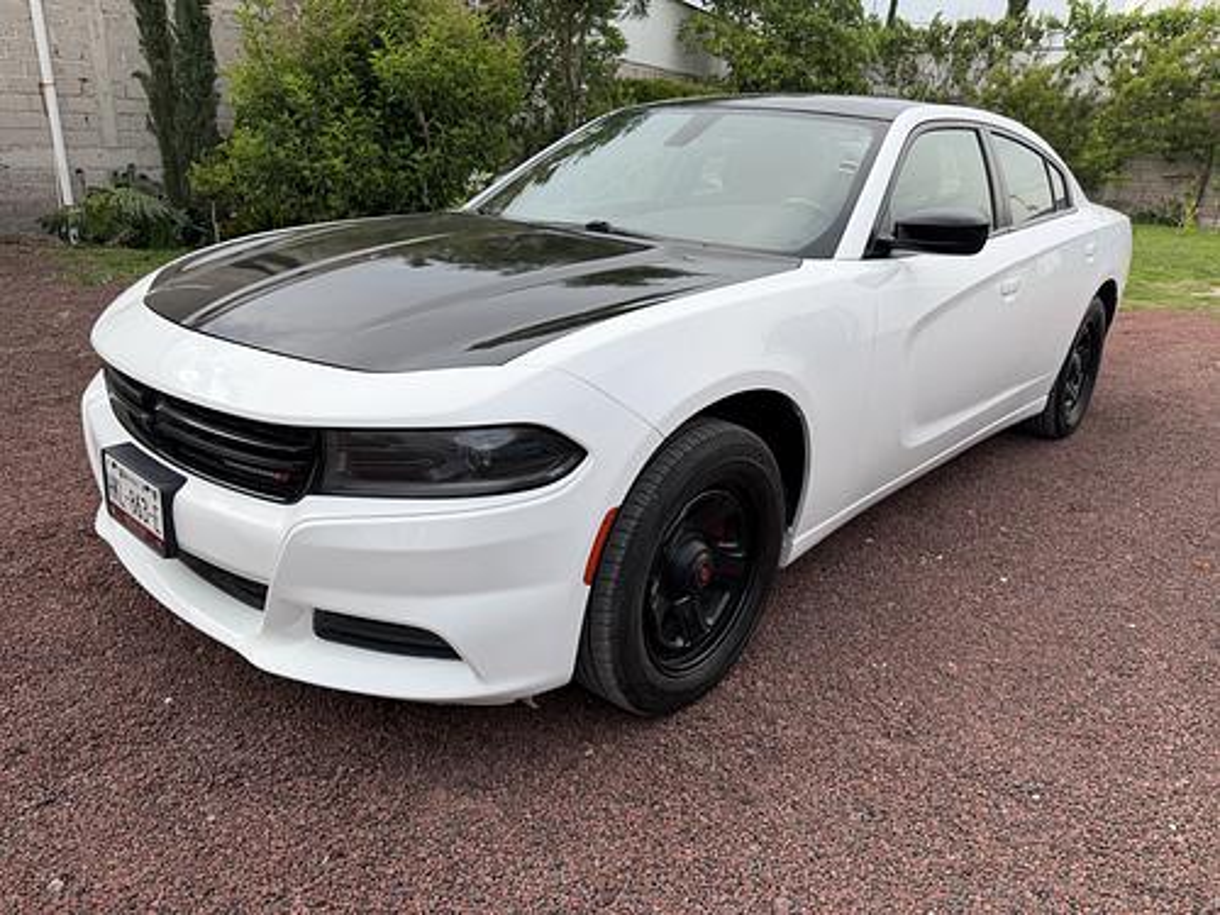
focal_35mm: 24
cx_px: 610
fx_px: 846
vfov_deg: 56.8
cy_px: 458
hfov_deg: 71.6
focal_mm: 6.76
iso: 80
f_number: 1.78
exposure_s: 1/1046
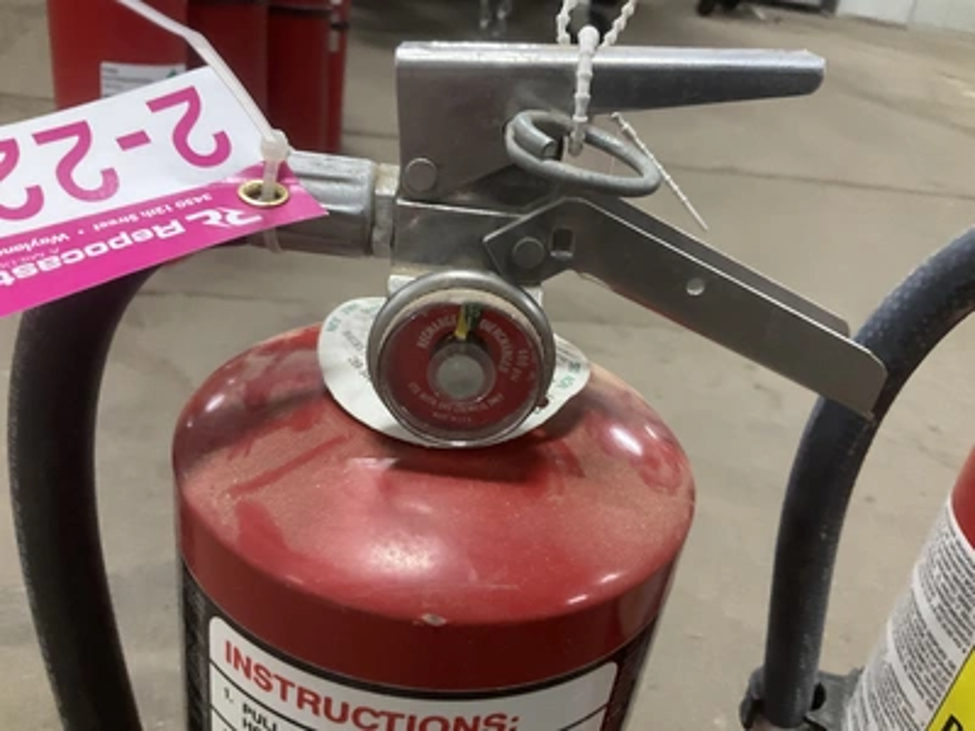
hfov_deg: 61.7
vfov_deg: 48.2
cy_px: 366
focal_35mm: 29
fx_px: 817
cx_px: 488
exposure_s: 1/60
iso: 250
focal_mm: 3
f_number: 1.8
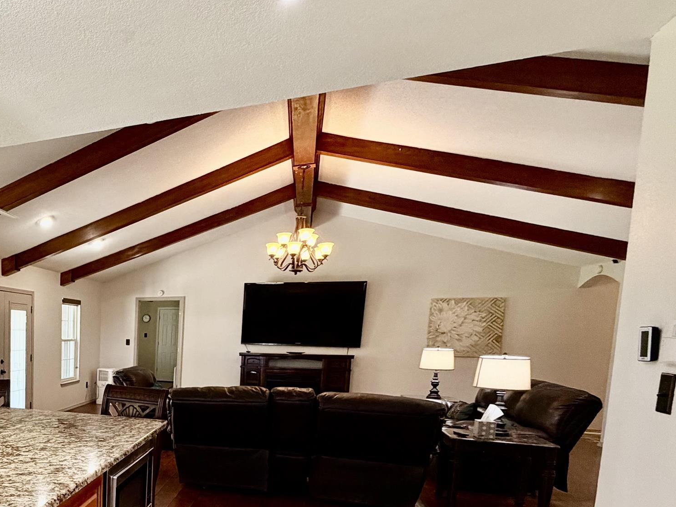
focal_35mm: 29
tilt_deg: -5.7
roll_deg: -0.3
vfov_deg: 46.2
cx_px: 3
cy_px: 390
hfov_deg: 50.2
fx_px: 566
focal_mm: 2.22
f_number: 2.2
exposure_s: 1/60
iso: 200
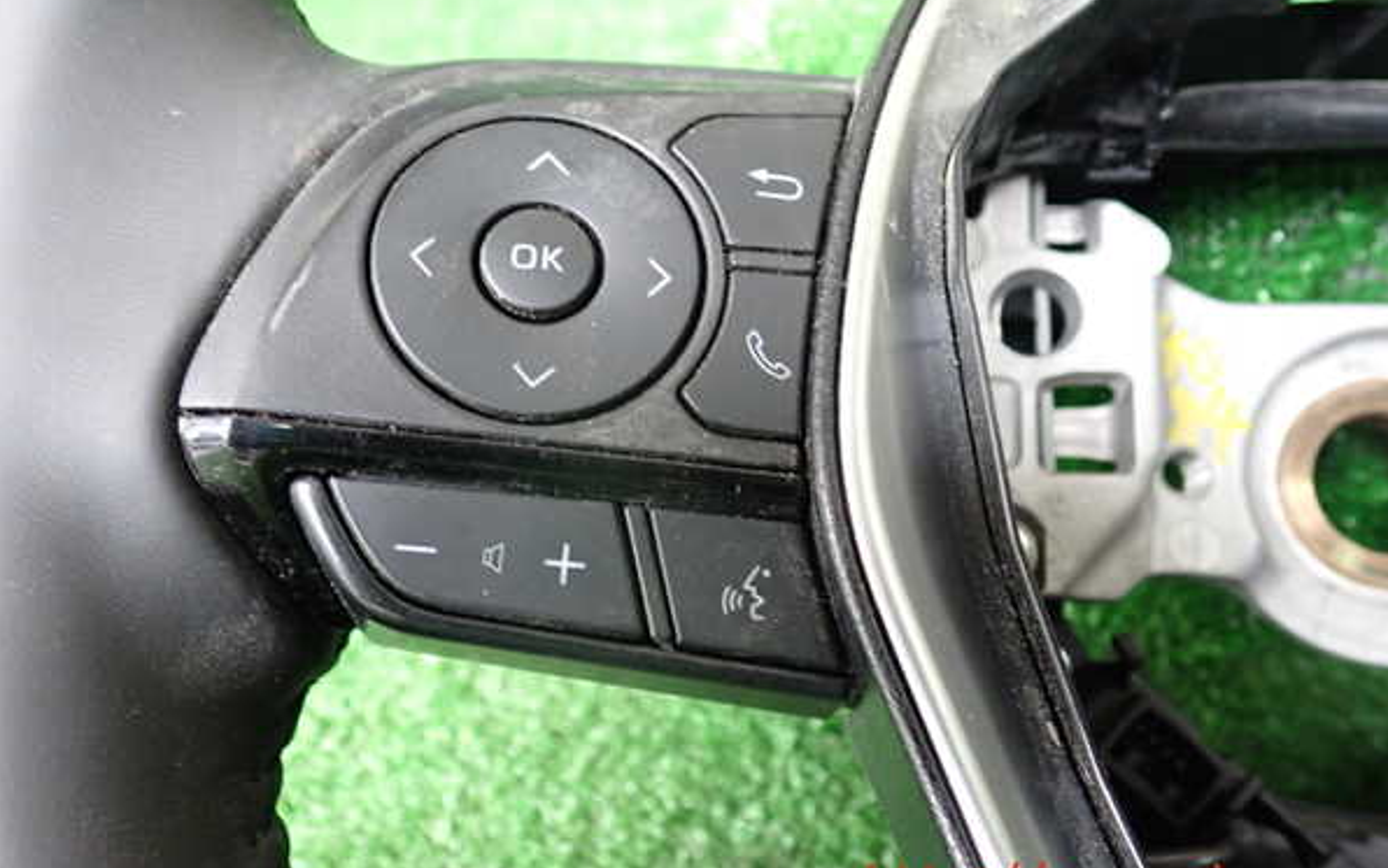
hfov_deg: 59.6
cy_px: 393
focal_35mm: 32
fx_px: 1211
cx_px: 694
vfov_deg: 39.4
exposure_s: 1/50
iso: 320
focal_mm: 5.4
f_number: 2.3
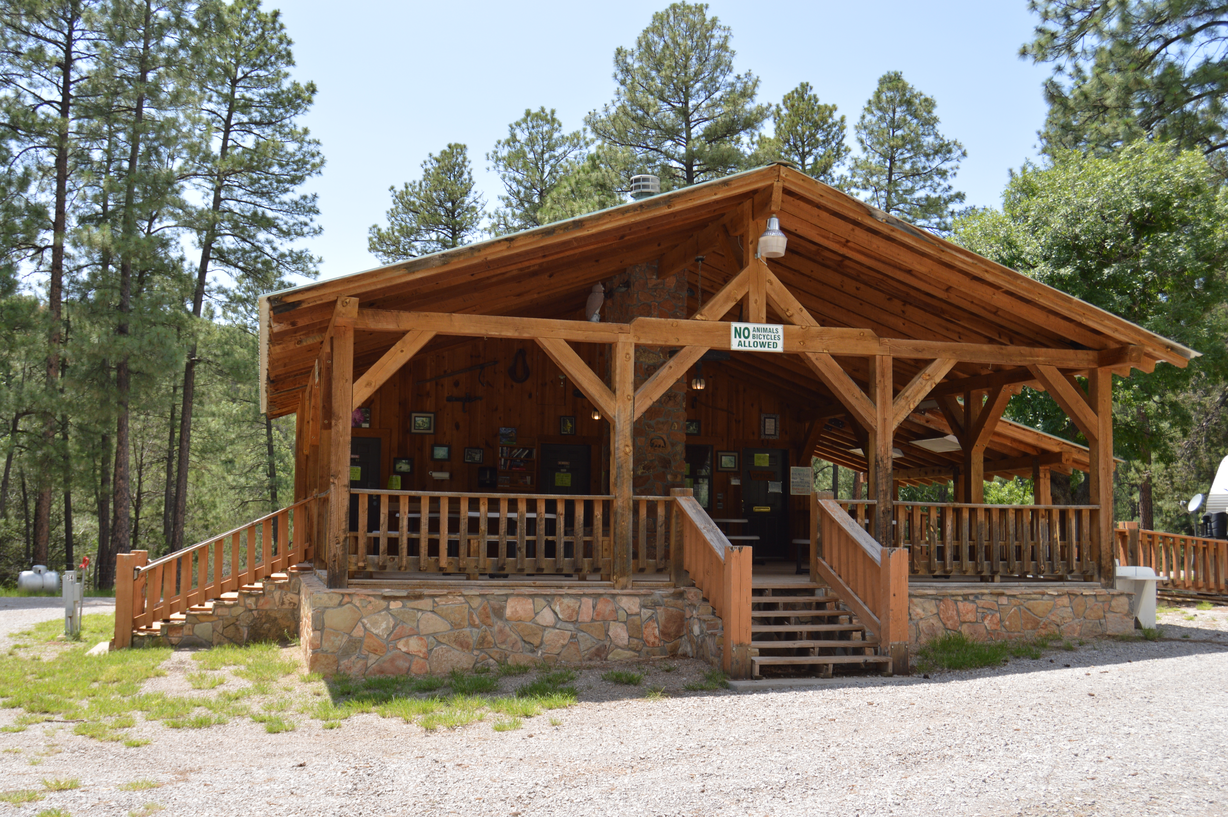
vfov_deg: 36.8
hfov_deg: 53.2
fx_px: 1227
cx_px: 614
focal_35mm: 36
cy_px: 408
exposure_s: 1/200
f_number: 5.6
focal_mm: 24
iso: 100
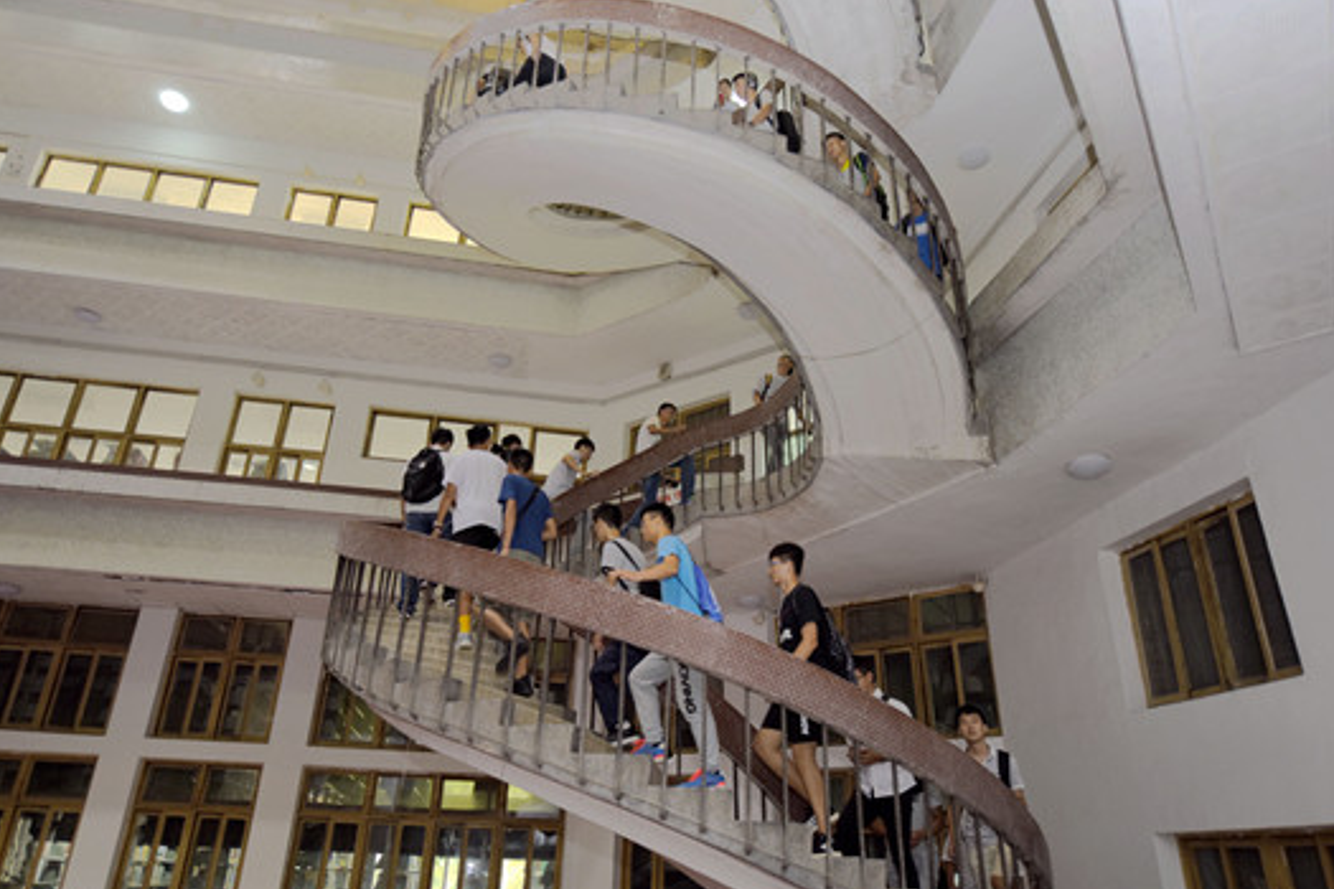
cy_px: 460
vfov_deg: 53.1
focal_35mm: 24
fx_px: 889
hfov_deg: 73.7
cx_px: 640
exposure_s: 1/60
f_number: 2.8
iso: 250
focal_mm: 21
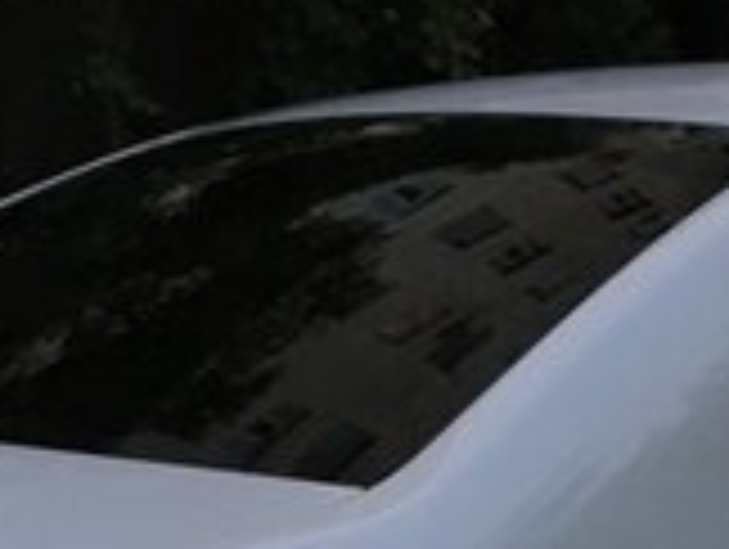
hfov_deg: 16.3
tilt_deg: -14.9
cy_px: 871
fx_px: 2489
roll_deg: -0.2
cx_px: 734
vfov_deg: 11.9
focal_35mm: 118
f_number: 2.2
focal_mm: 4.15
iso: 32
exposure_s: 1/33
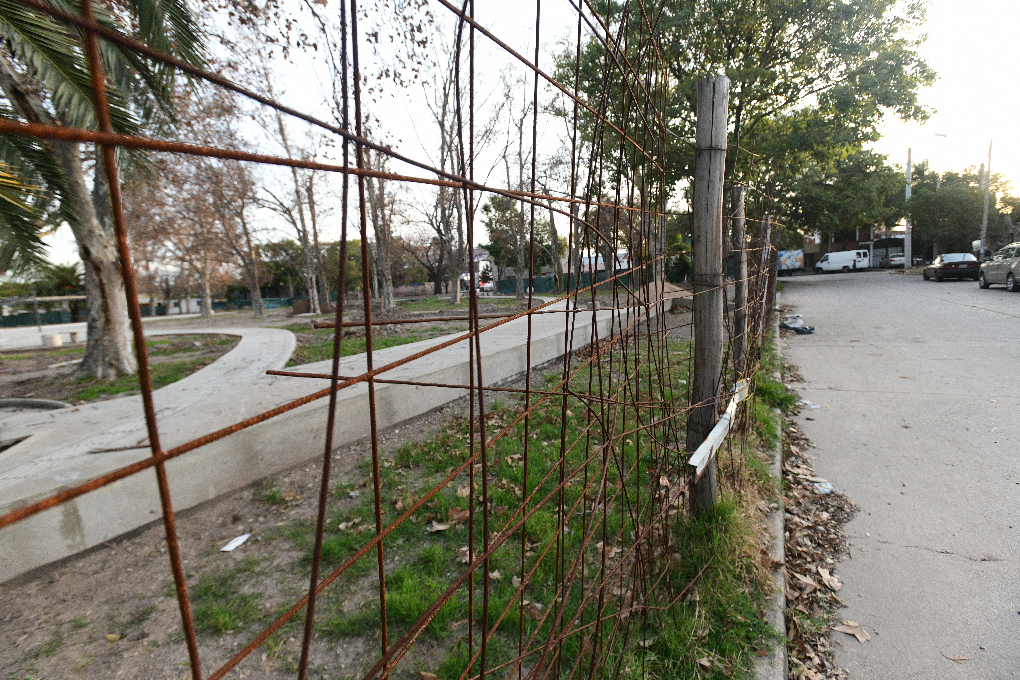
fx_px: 482
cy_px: 340
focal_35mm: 17
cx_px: 510
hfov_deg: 93.3
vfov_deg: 70.4
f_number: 4.5
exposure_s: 1/400
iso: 1250
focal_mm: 17
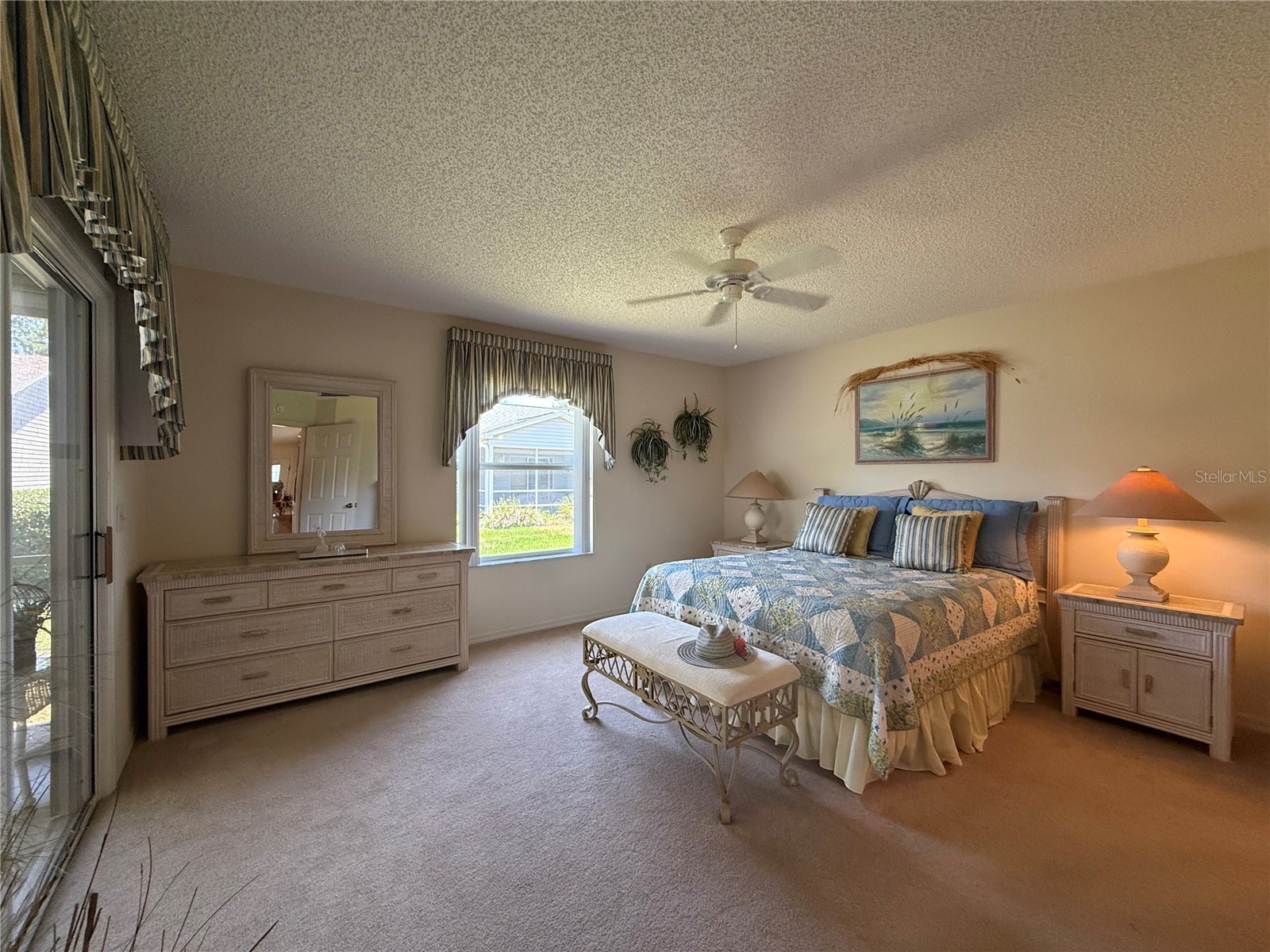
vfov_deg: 85.7
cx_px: 635
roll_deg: -0.4
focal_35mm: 14
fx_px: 514
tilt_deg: -0.1
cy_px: 476
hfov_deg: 102.1
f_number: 2.2
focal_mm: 2.22
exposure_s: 1/120
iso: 200
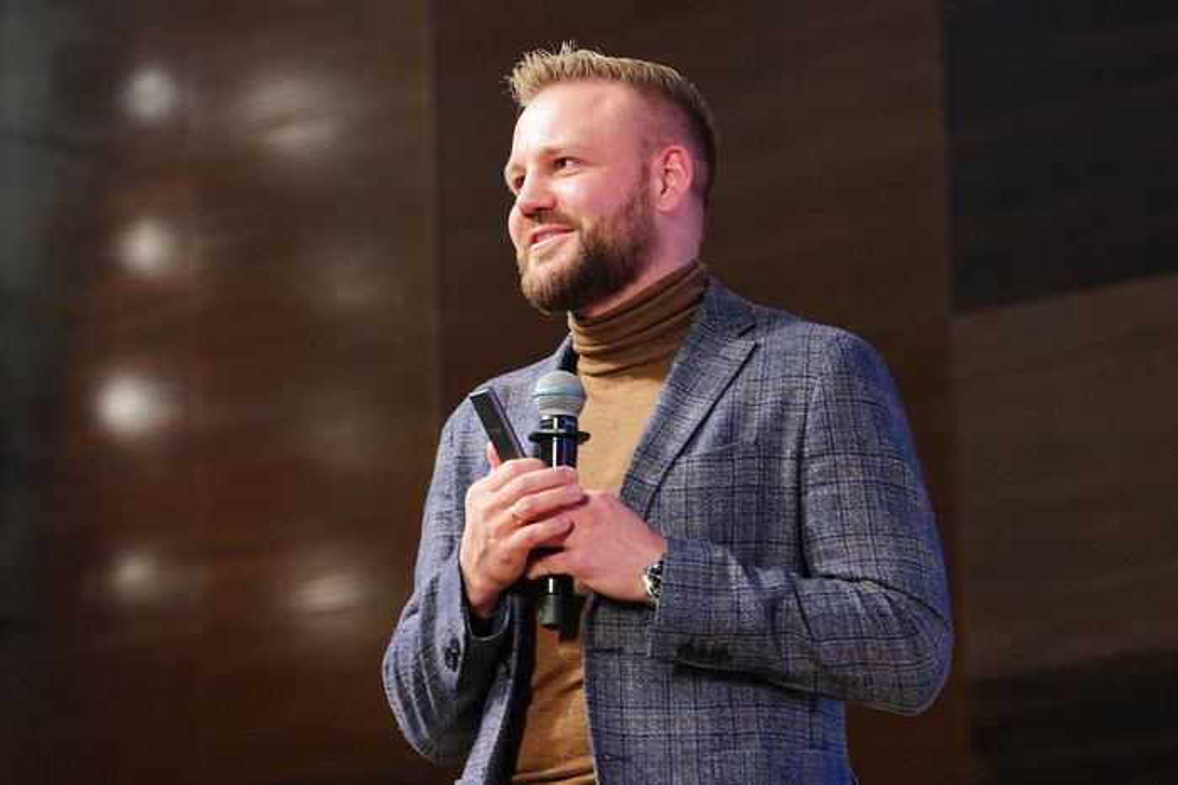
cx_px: 589
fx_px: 7067
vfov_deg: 6.4
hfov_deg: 9.5
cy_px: 392
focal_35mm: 216
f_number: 7.1
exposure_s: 1/50
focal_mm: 144
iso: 2000
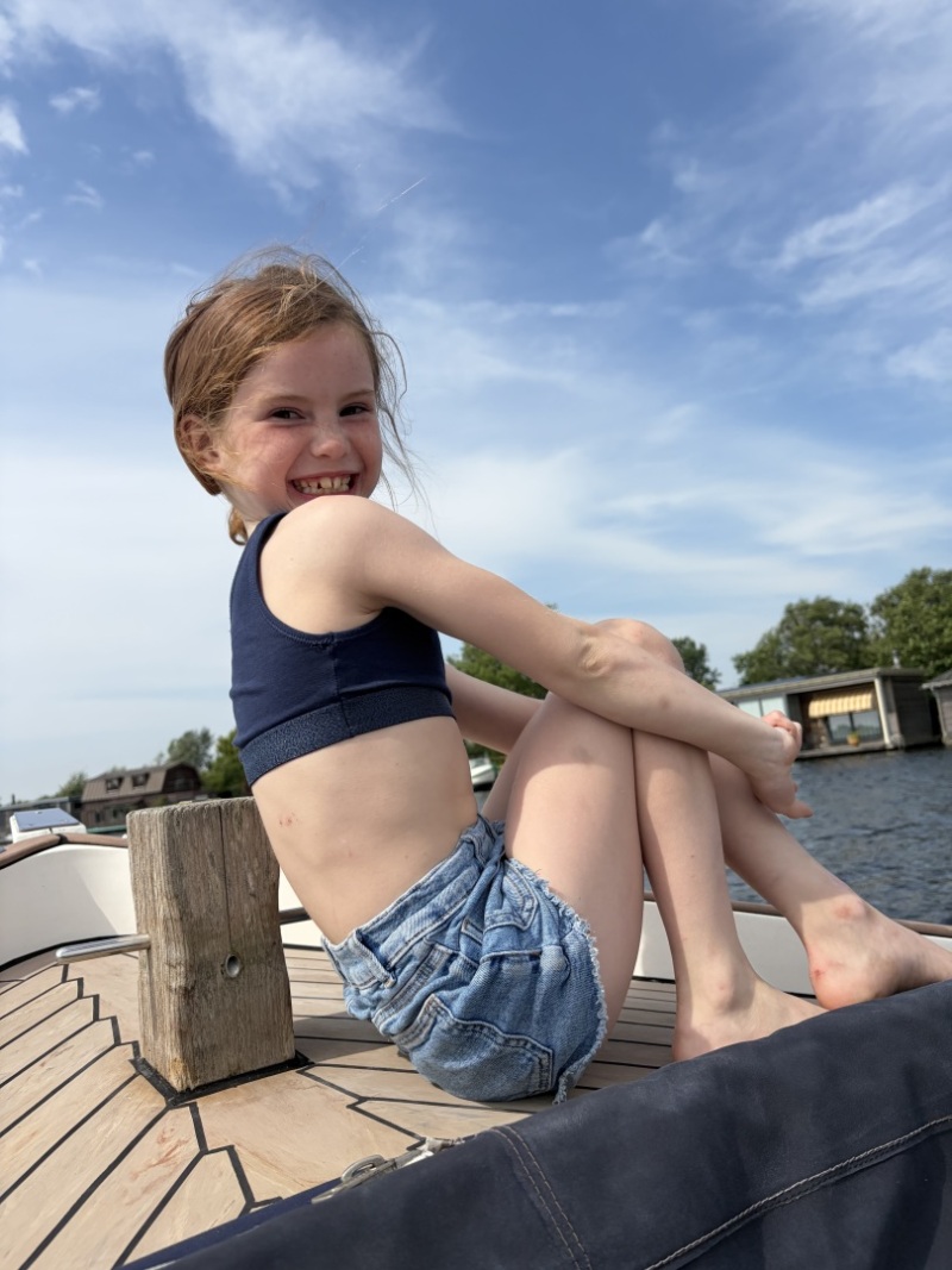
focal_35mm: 26
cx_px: 476
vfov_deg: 67.3
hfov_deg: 53.1
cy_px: 635
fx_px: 954
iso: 64
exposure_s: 1/6993
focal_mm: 5.96
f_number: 1.6
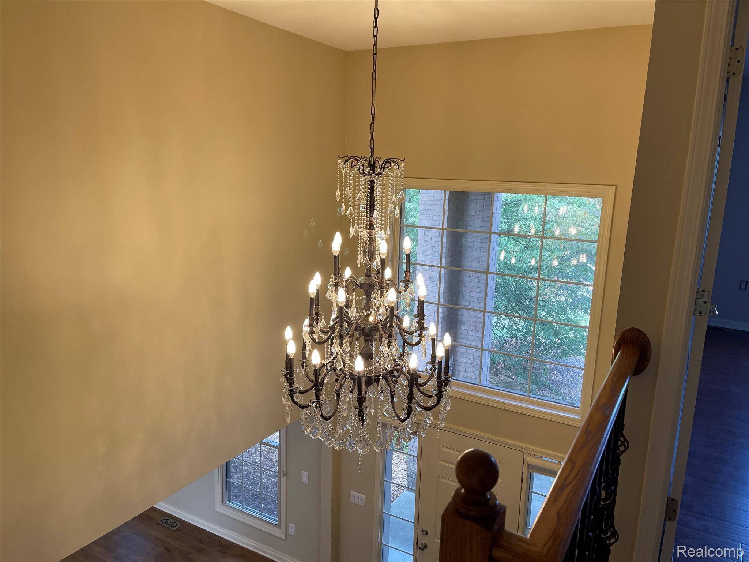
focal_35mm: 25
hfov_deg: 69.4
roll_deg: -1.5
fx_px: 541
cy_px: 281
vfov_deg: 54.9
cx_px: 374
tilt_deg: -10.8
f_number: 1.6
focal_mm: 5.1
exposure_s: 1/120
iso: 80
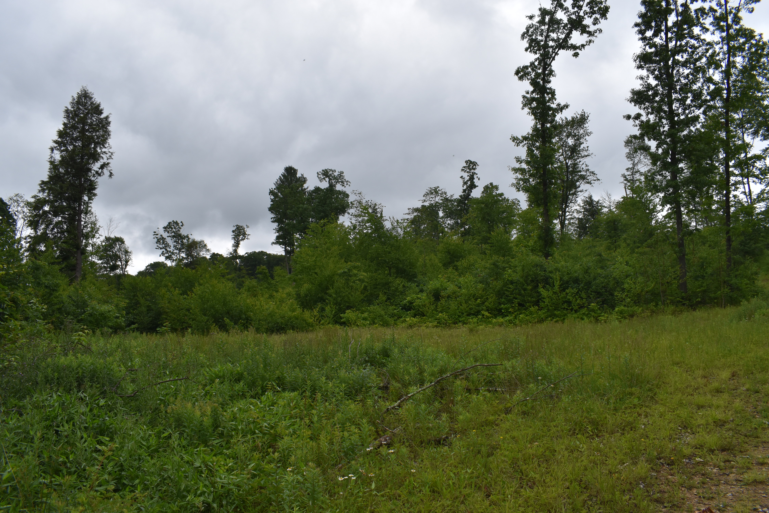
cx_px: 384
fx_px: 577
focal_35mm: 27
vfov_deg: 48.0
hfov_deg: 67.4
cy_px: 256
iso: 200
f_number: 9
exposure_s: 1/320
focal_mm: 18
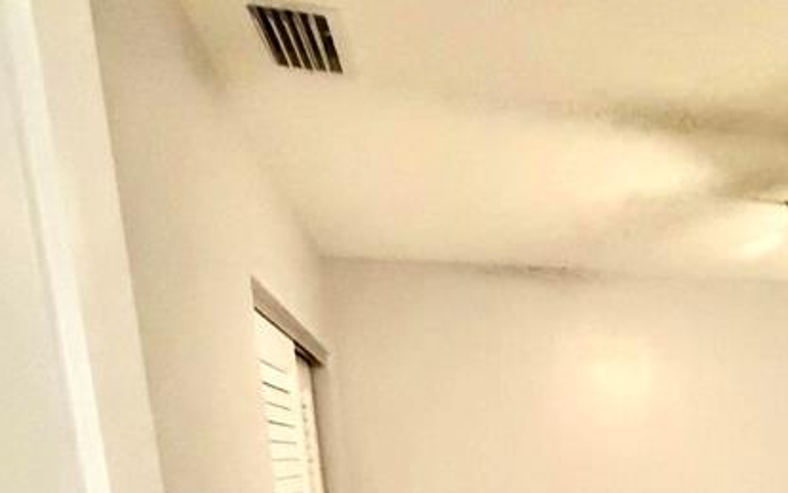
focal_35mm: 43
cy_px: 655
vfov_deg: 25.4
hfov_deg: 40.3
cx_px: 794
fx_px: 924
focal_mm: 2.22
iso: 1000
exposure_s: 1/60
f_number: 2.2
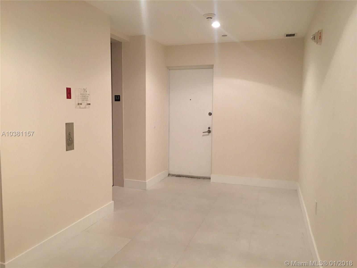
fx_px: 299
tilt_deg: -4.5
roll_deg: -0.6
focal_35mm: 29
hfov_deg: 61.7
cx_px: 178
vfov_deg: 48.2
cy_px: 134
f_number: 2.2
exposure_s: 1/15
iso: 100
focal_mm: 4.15
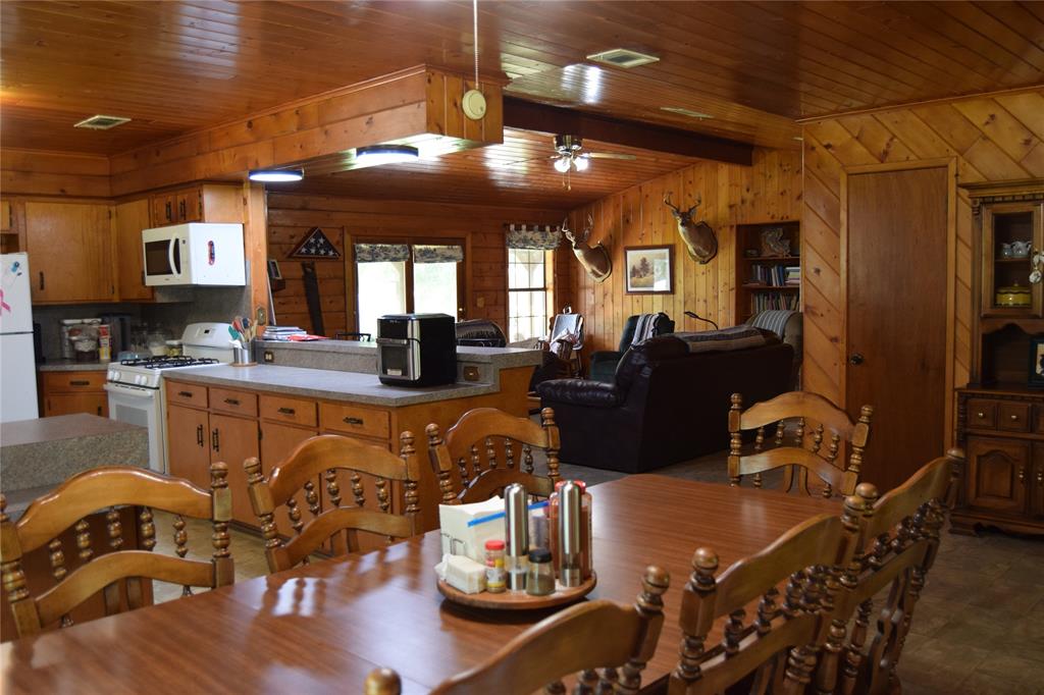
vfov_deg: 43.6
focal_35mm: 30
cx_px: 522
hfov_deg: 61.9
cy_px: 348
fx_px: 870
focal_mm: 20
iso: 800
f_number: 3.5
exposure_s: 1/60
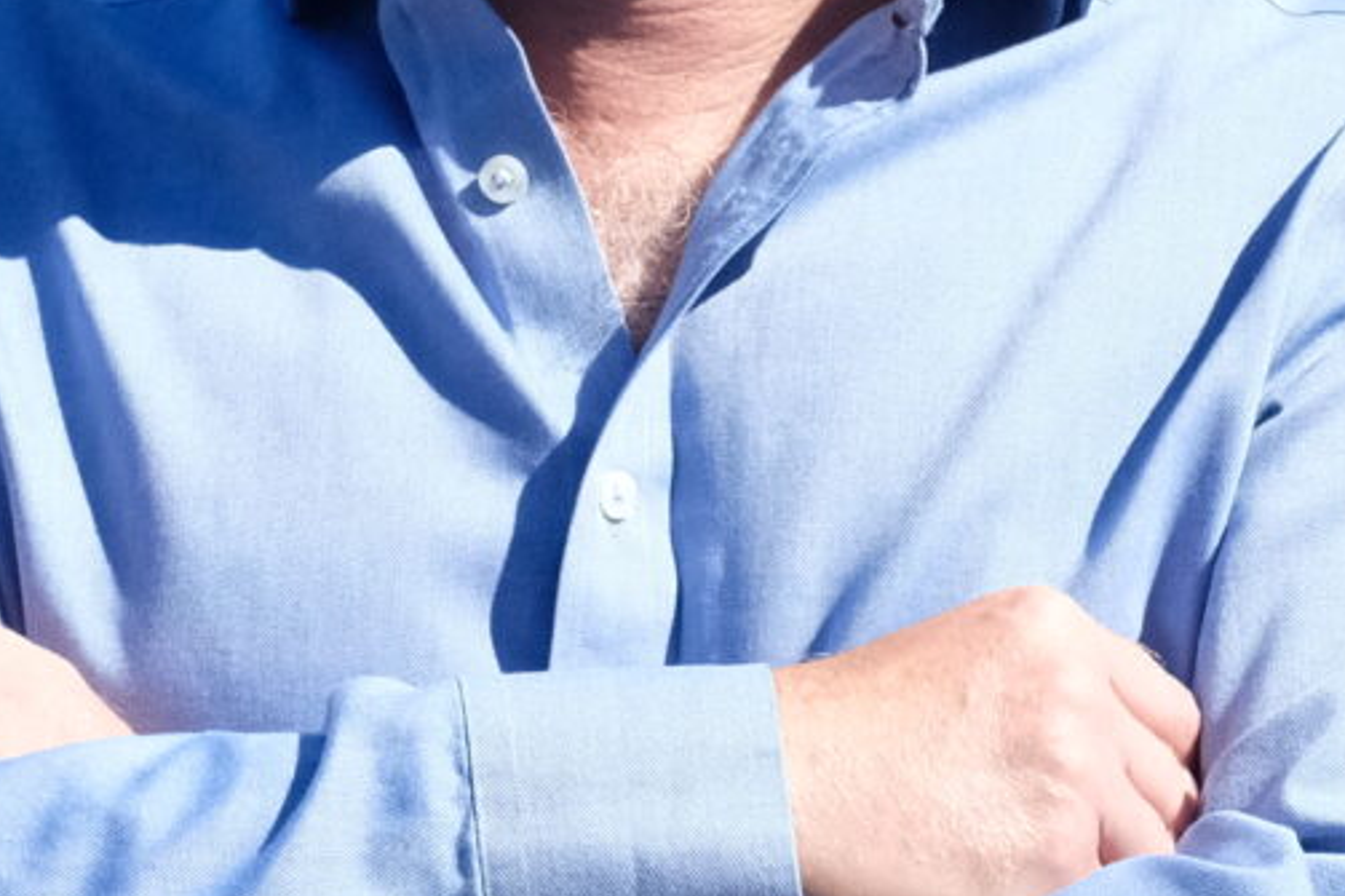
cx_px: 1155
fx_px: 10084
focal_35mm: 270
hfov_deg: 7.6
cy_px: -148
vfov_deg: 5.1
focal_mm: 35
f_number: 5.6
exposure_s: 1/2000
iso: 1600
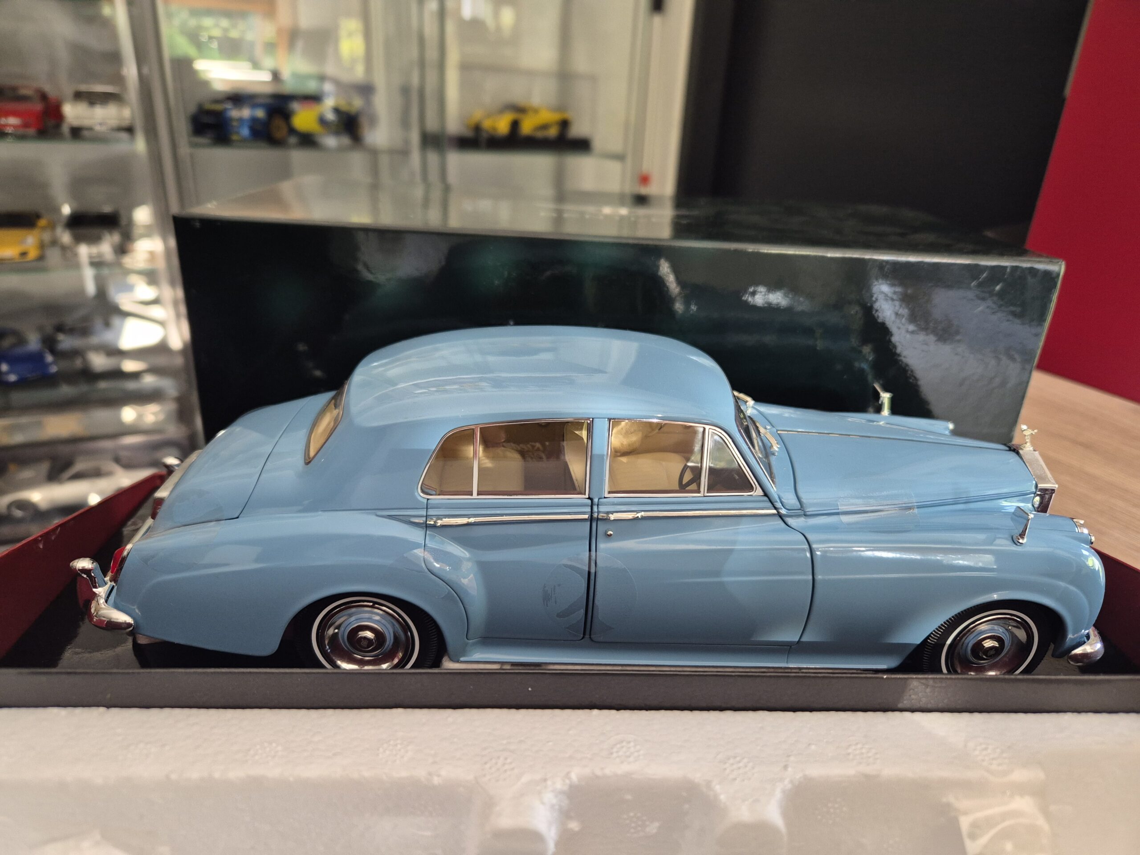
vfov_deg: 58.9
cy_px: 428
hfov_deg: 73.9
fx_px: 757
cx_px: 570
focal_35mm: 23
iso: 400
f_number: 1.8
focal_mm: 5.4
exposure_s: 1/100
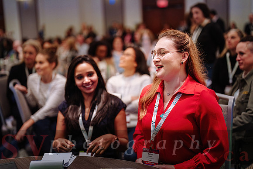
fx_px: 351
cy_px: 84
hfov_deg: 39.6
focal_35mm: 50
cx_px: 126
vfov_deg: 27.0
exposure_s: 1/500
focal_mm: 50
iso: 2500
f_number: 1.4
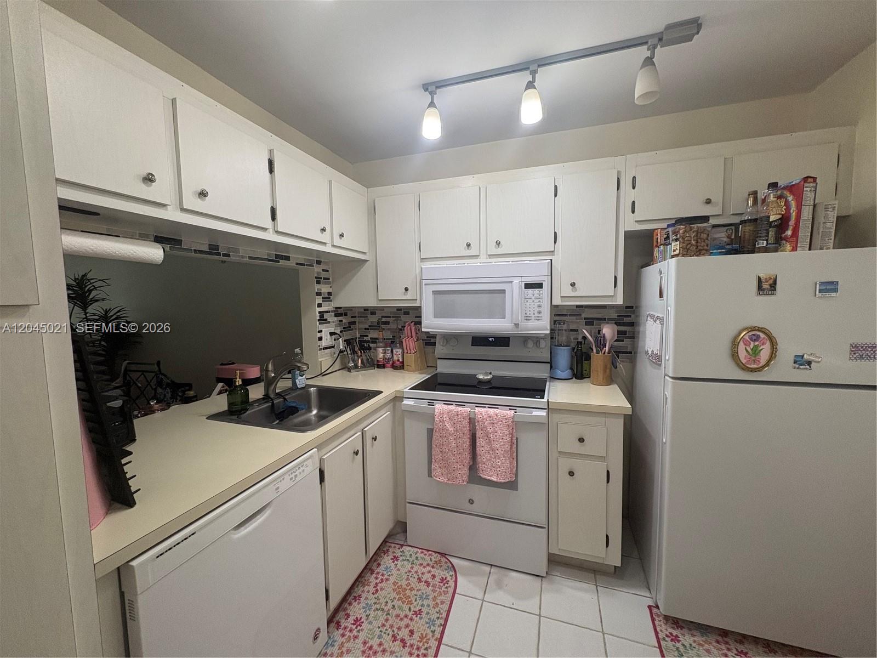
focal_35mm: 14
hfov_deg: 102.1
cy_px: 329
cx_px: 438
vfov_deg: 85.7
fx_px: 355
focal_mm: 2.22
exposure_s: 1/60
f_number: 2.2
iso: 125
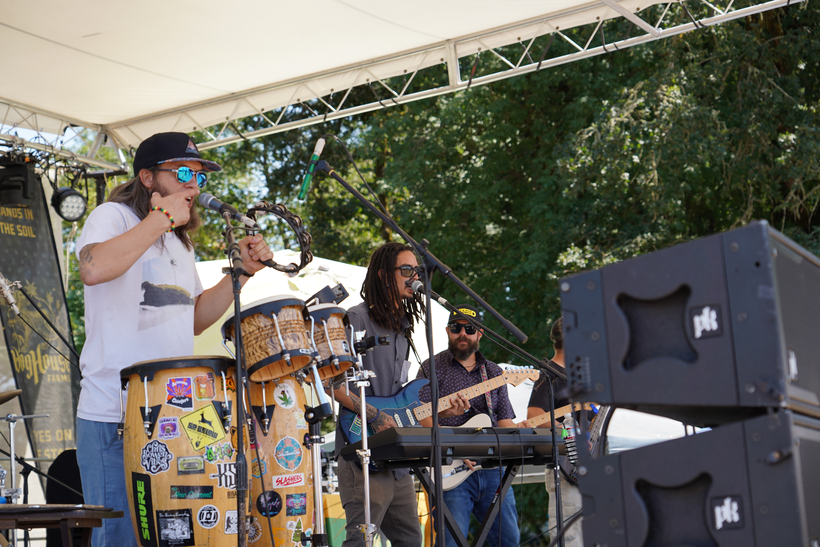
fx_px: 1685
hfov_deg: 27.3
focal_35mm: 74
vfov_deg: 18.4
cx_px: 410
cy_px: 274
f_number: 5
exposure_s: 1/200
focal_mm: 74
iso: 100
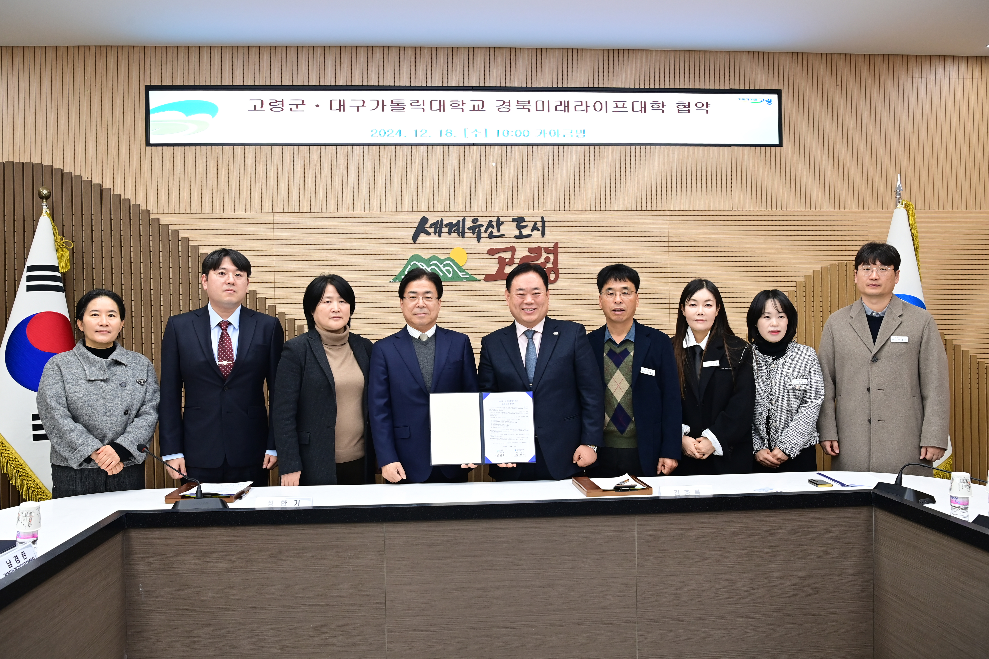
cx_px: 494
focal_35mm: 29
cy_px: 330
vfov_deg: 45.0
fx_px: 797
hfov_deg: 63.7
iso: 1600
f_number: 6.3
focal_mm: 29
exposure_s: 1/160
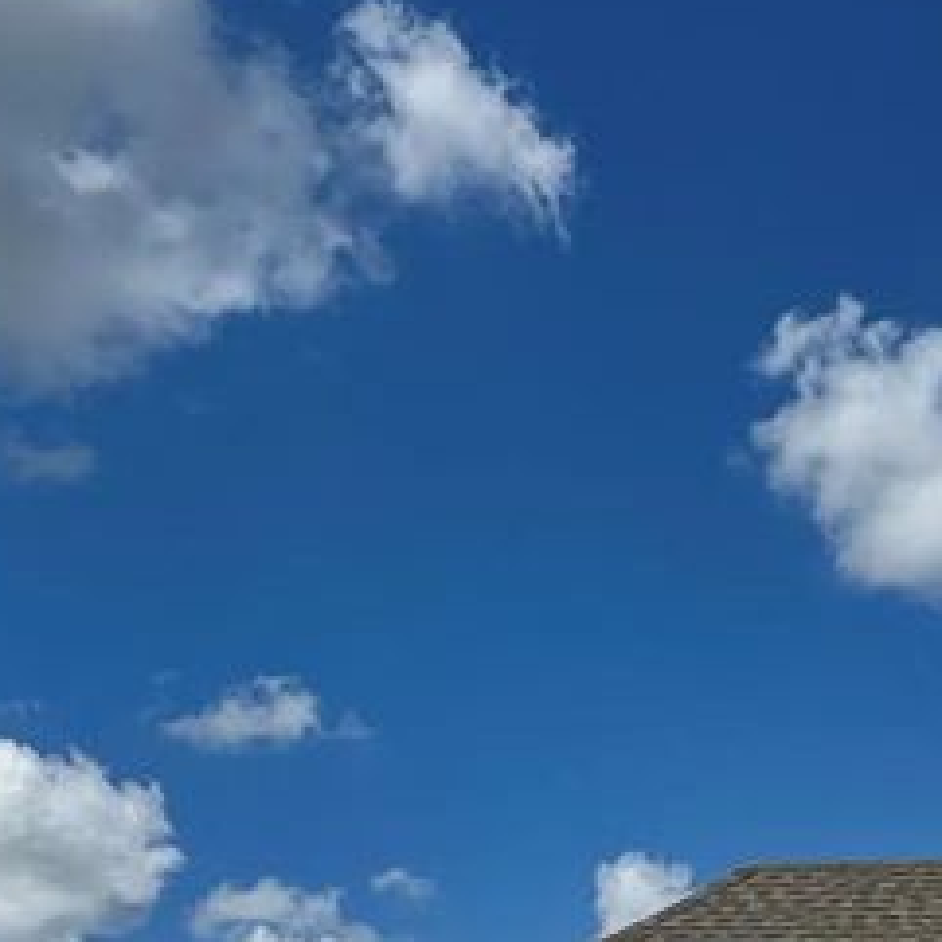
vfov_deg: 17.7
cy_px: 1321
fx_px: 2771
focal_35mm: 90
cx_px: 821
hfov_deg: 19.0
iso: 80
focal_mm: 6.86
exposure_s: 1/10753
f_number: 1.78
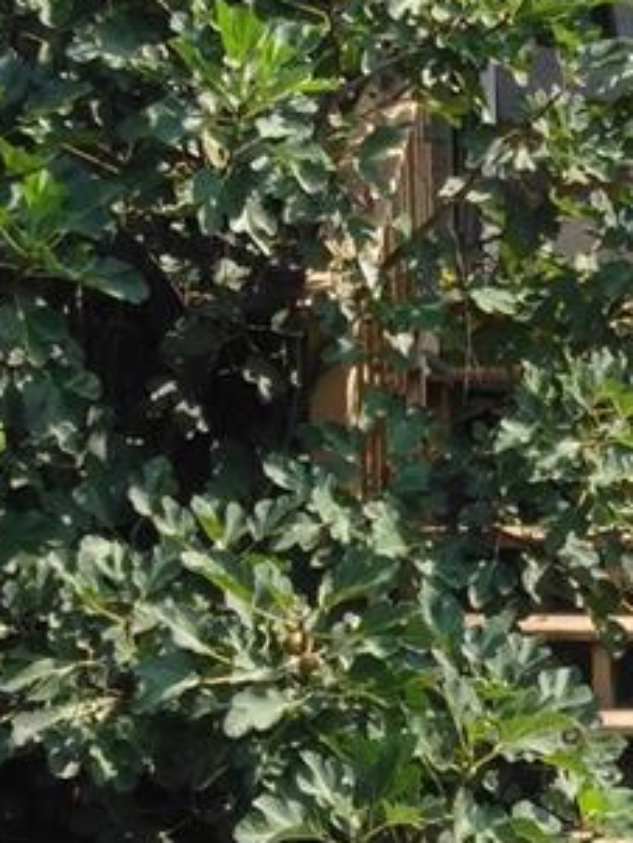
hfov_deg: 27.7
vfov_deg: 36.7
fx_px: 1243
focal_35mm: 51
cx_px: 543
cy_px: 227
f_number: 2.2
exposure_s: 1/425
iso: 100
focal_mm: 3.46
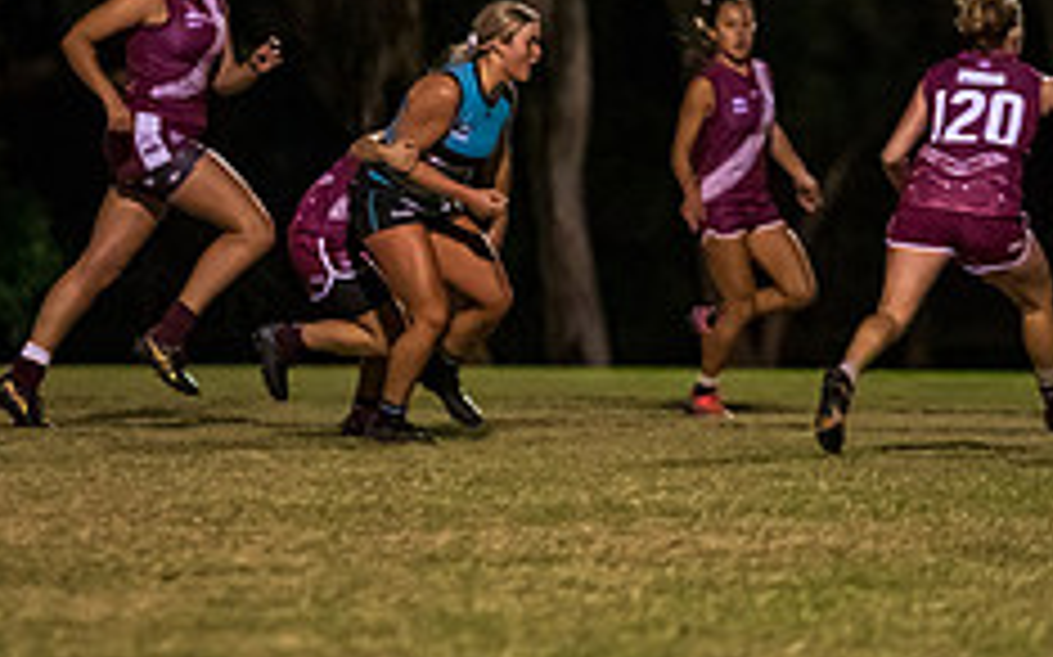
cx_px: 562
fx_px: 15518
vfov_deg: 2.4
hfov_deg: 3.9
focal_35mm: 541
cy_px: -64
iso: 6400
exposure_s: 1/800
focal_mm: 200
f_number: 2.8
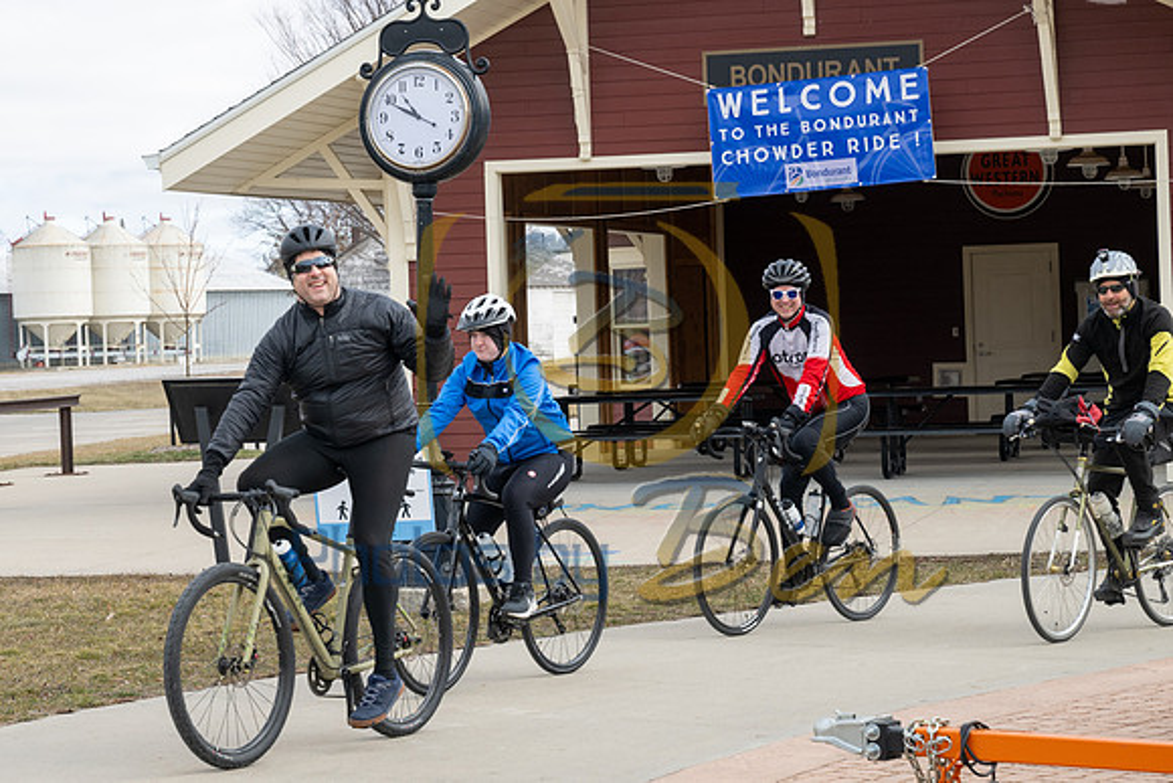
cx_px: 174
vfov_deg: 12.4
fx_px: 3607
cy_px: 297
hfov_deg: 18.2
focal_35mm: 111
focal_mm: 65
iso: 250
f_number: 7.1
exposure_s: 1/320
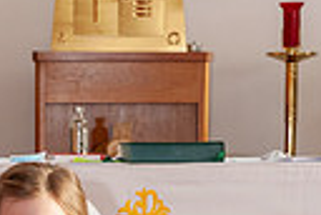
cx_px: 29
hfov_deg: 8.4
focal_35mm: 245
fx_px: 2190
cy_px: 545
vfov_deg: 5.4
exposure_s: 1/250
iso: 1250
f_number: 10
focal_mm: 70
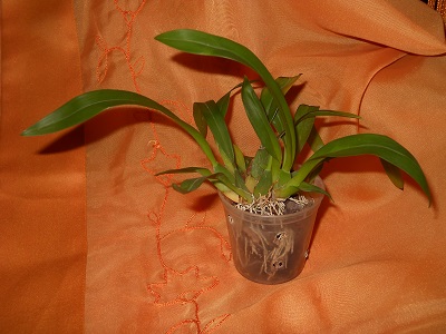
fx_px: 528
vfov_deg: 35.1
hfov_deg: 45.8
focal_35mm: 41
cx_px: 223
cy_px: 167
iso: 80
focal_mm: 6.72
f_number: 5.5
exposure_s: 1/30
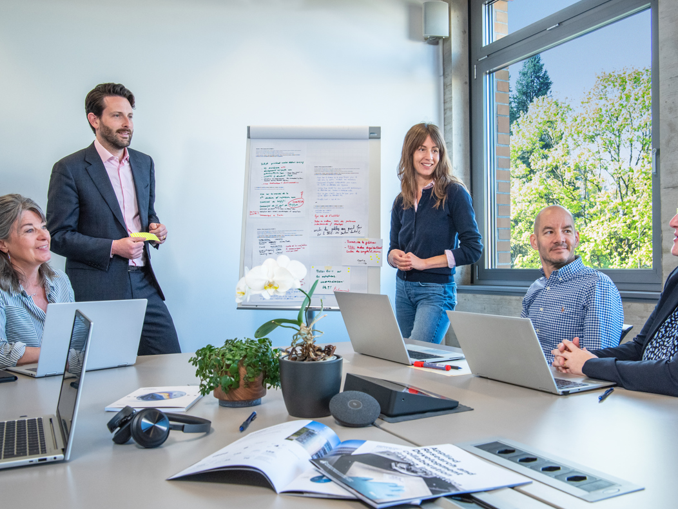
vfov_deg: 41.8
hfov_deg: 54.0
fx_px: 666
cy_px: 255
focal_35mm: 34
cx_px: 347
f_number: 9
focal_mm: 31
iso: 2000
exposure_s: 1/125
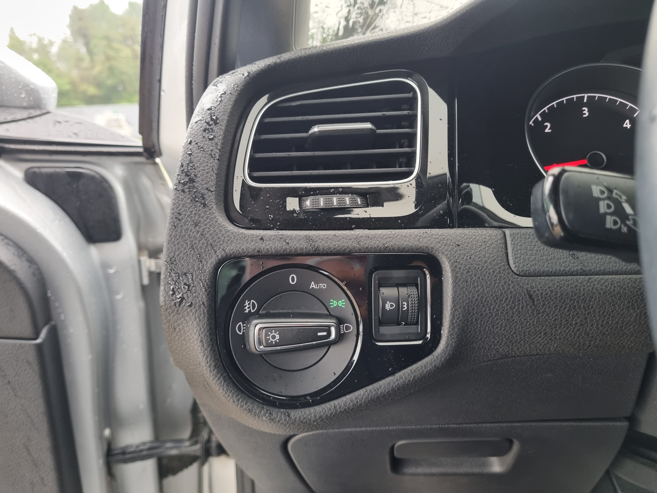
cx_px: 328
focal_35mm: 26
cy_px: 246
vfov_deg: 53.1
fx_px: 493
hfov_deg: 67.3
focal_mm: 5.4
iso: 200
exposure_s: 1/60
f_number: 1.8
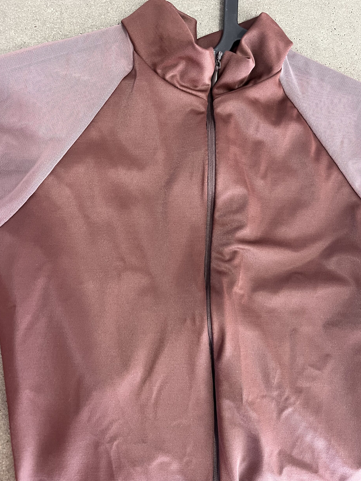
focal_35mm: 27
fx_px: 375
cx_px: 185
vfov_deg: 65.3
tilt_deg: -82.2
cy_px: 232
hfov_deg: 51.4
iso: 250
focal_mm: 5.1
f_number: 1.6
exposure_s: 1/50
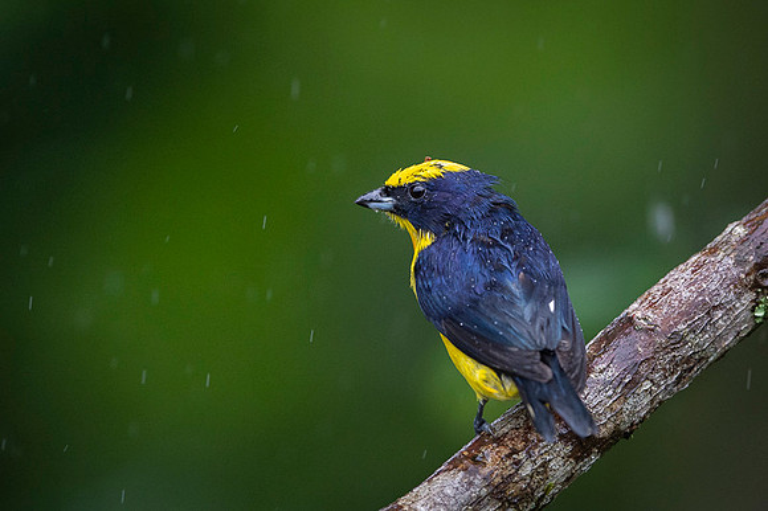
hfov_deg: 2.2
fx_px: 19975
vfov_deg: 1.5
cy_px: 263
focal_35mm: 937
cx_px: 472
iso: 2000
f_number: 4
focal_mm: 500
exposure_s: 1/800
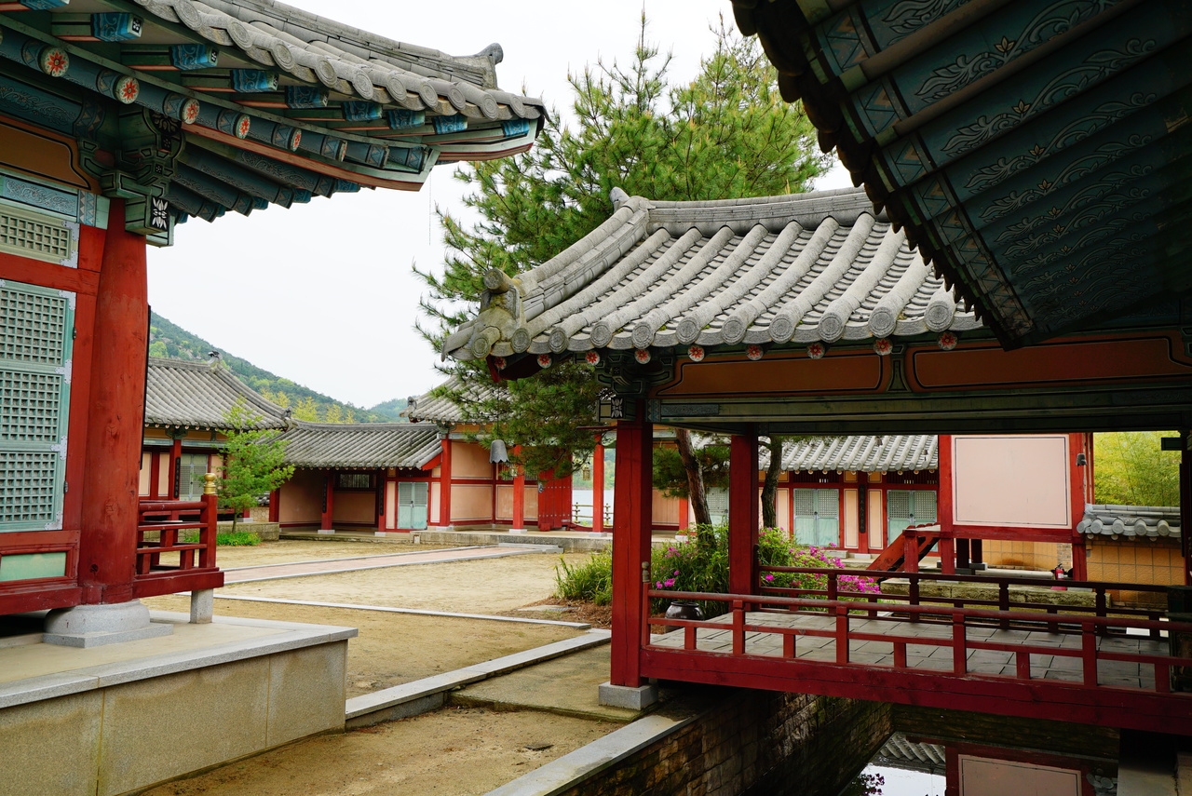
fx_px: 1027
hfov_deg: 60.3
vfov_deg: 42.4
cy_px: 398
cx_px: 596
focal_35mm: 31
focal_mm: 31
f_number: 6.3
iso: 200
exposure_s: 1/80
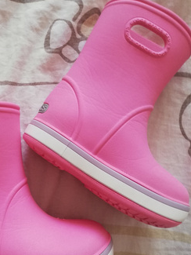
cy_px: 152
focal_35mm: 40
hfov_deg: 35.1
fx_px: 294
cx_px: 45
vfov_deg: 46.5
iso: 250
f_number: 2.2
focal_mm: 3.81
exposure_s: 1/33.3
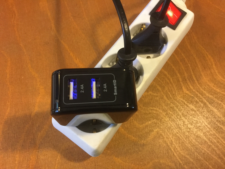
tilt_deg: -69.6
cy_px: 84
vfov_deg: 45.4
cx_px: 112
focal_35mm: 31
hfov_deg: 58.4
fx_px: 201
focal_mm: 3.3
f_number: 2.4
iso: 250
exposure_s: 1/25
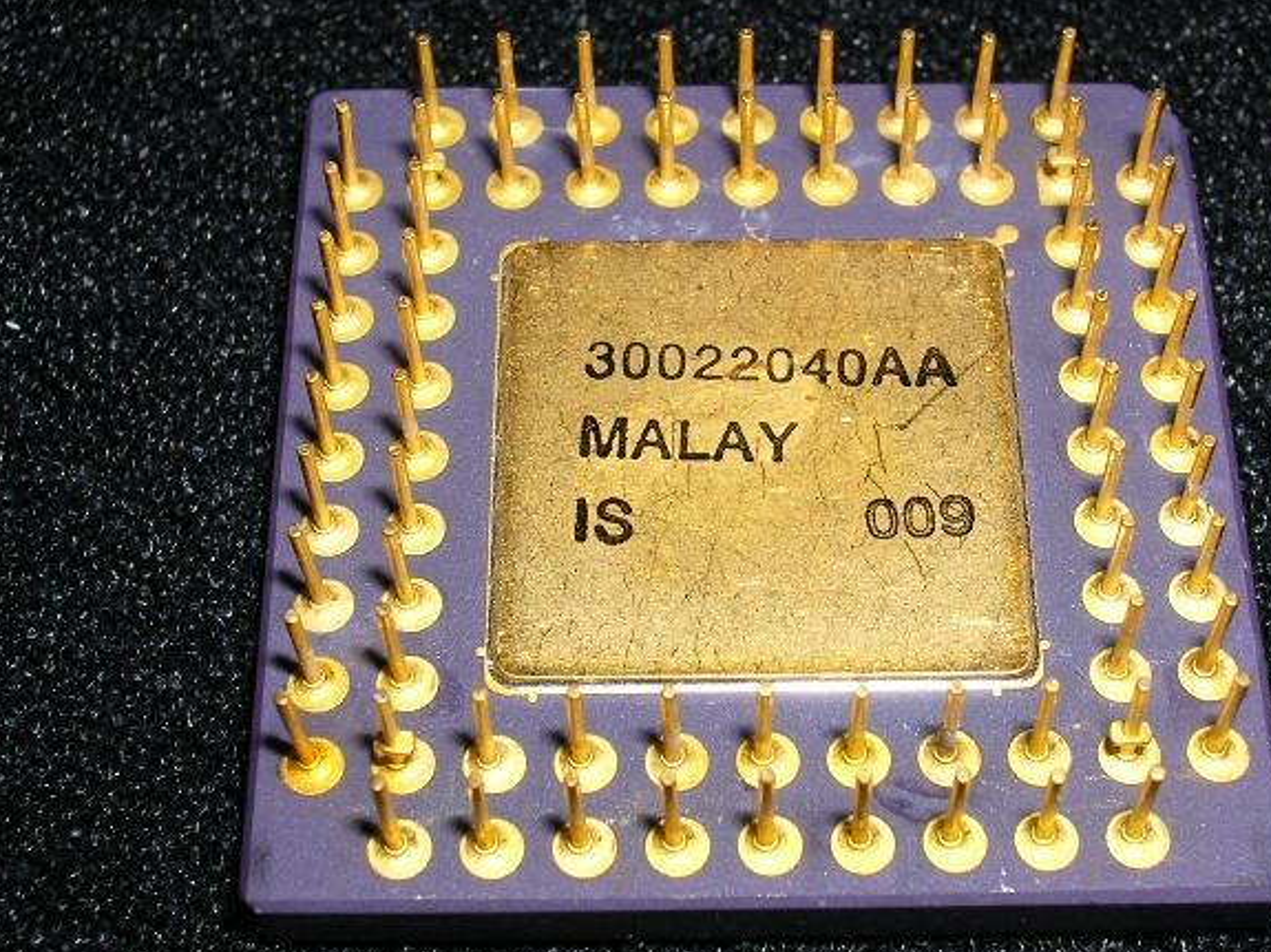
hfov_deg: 30.2
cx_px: 736
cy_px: 532
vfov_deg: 22.9
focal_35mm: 64
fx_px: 2349
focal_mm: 7.7
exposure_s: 1/60.1
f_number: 5.4
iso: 50
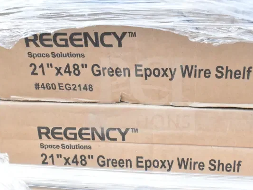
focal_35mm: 56
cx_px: 141
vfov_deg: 26.1
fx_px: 409
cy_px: 95
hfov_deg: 34.3
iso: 6400
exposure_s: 1/500
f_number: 11
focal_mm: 34
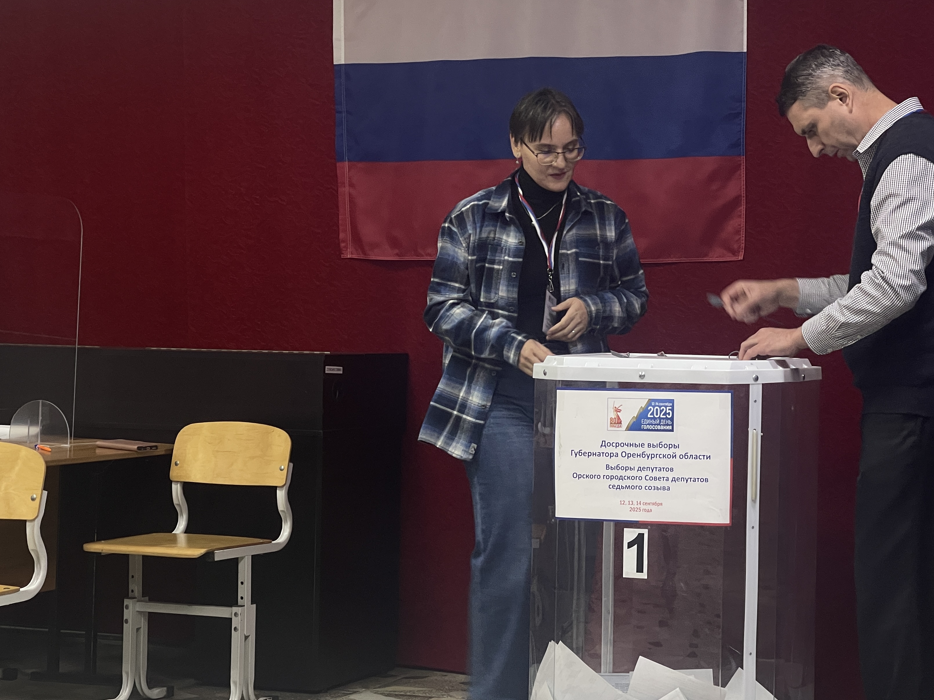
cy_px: 364
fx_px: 2158
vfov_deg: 18.4
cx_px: 579
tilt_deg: -1.1
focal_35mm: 80
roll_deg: -0.8
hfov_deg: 24.4
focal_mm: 7.5
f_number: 2.2
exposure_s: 1/50
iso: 125
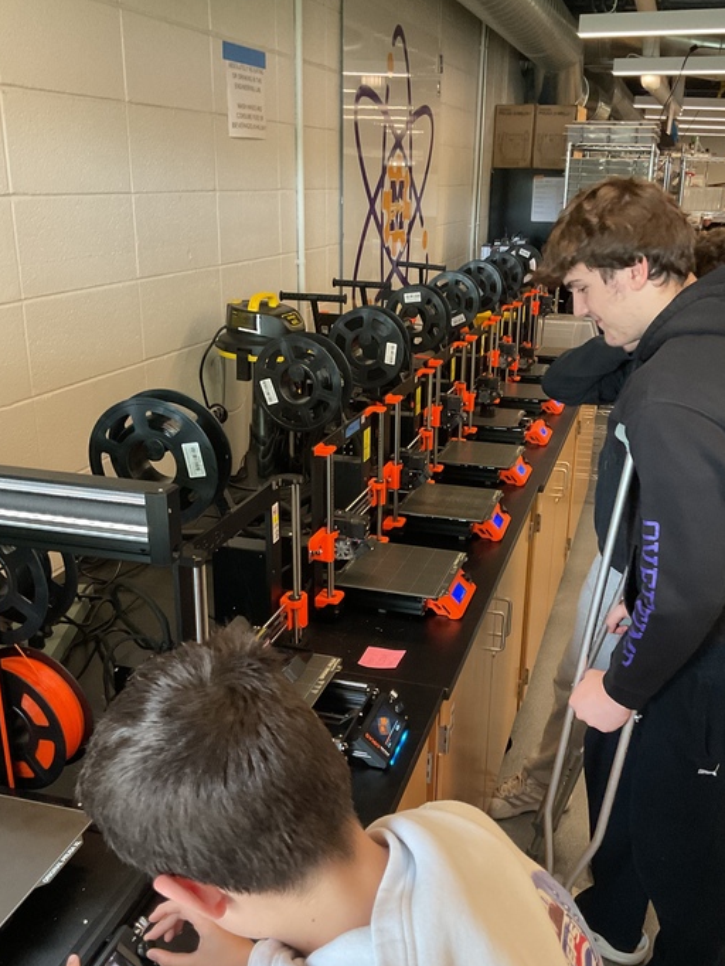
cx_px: 409
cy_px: 528
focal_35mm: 34
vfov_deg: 53.9
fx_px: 949
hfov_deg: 41.7
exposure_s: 1/60
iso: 250
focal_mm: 3
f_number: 1.8
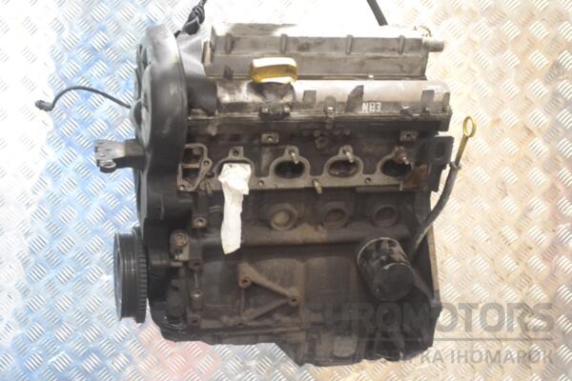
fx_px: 1001
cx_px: 286
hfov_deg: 31.9
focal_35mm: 63
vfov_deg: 21.6
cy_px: 190
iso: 3200
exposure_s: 1/30
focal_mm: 42
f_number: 5.3
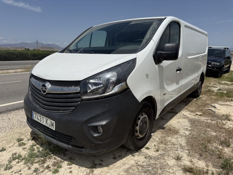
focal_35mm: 24
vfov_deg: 56.8
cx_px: 116
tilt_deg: -9.9
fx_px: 162
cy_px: 88
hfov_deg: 71.6
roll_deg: -0.5
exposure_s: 1/10309
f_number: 1.78
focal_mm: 6.76
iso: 80
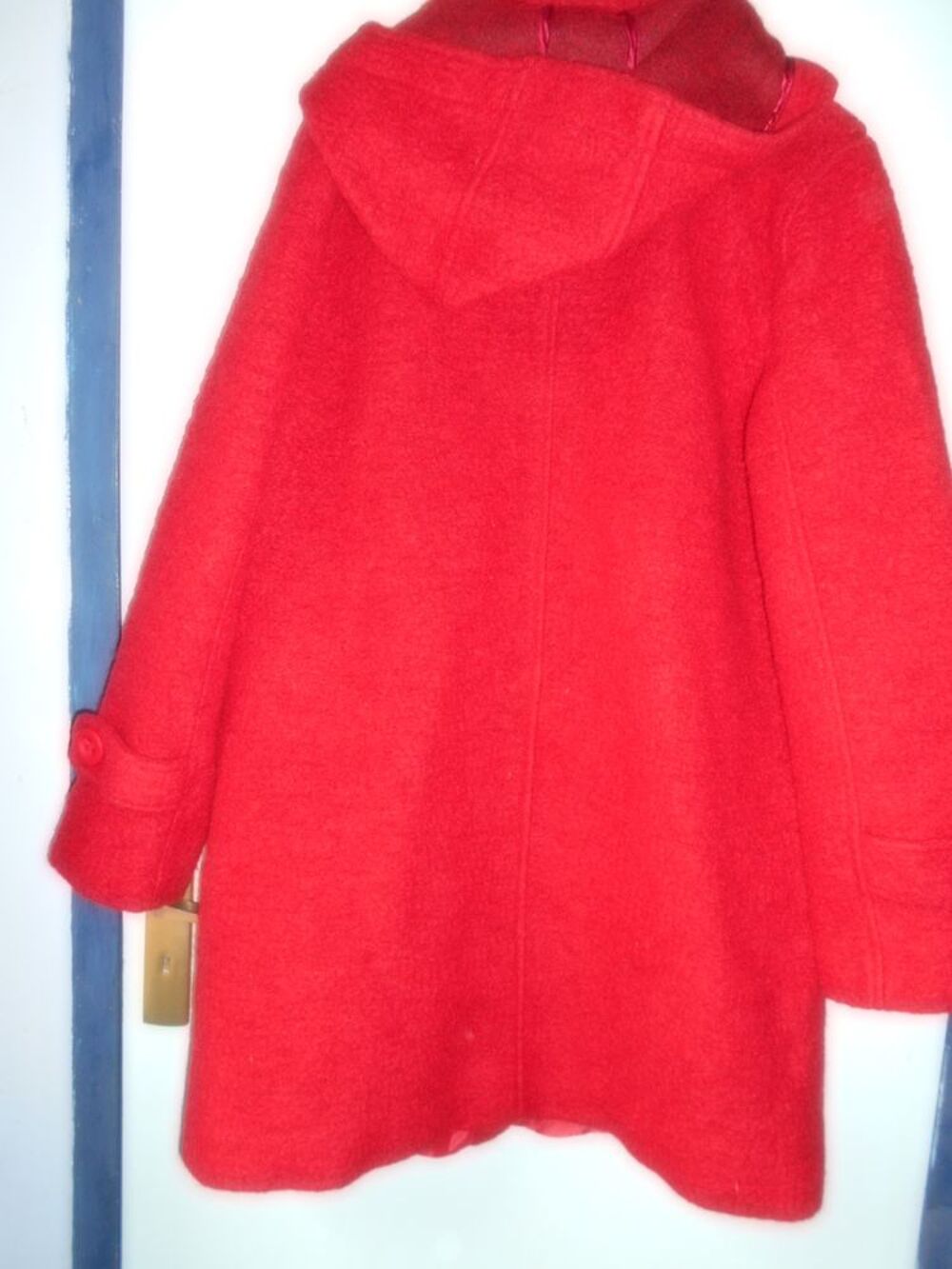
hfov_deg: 53.1
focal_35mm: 26
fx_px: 953
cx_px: 476
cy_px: 634
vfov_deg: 67.3
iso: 200
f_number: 3.2
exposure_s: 1/25
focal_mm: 4.6
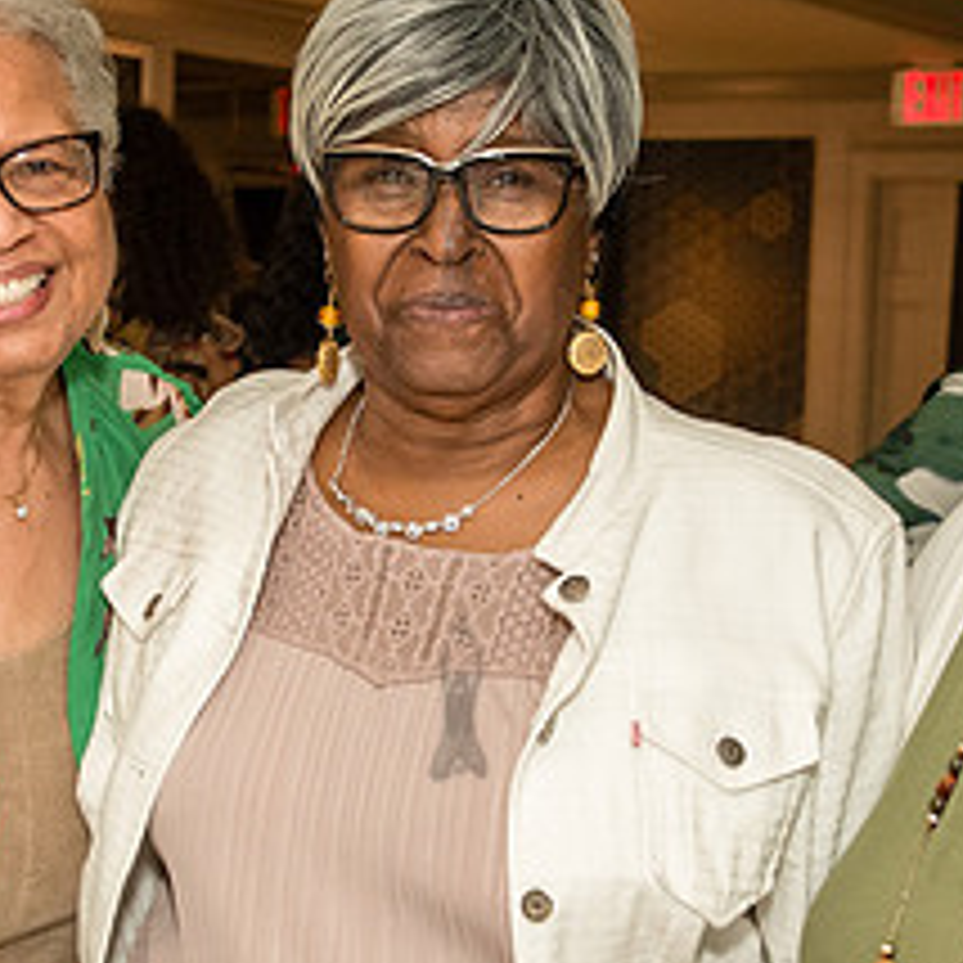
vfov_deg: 18.1
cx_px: 434
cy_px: 565
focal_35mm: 96
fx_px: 3022
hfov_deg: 18.1
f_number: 3.5
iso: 1600
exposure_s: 1/160
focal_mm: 31
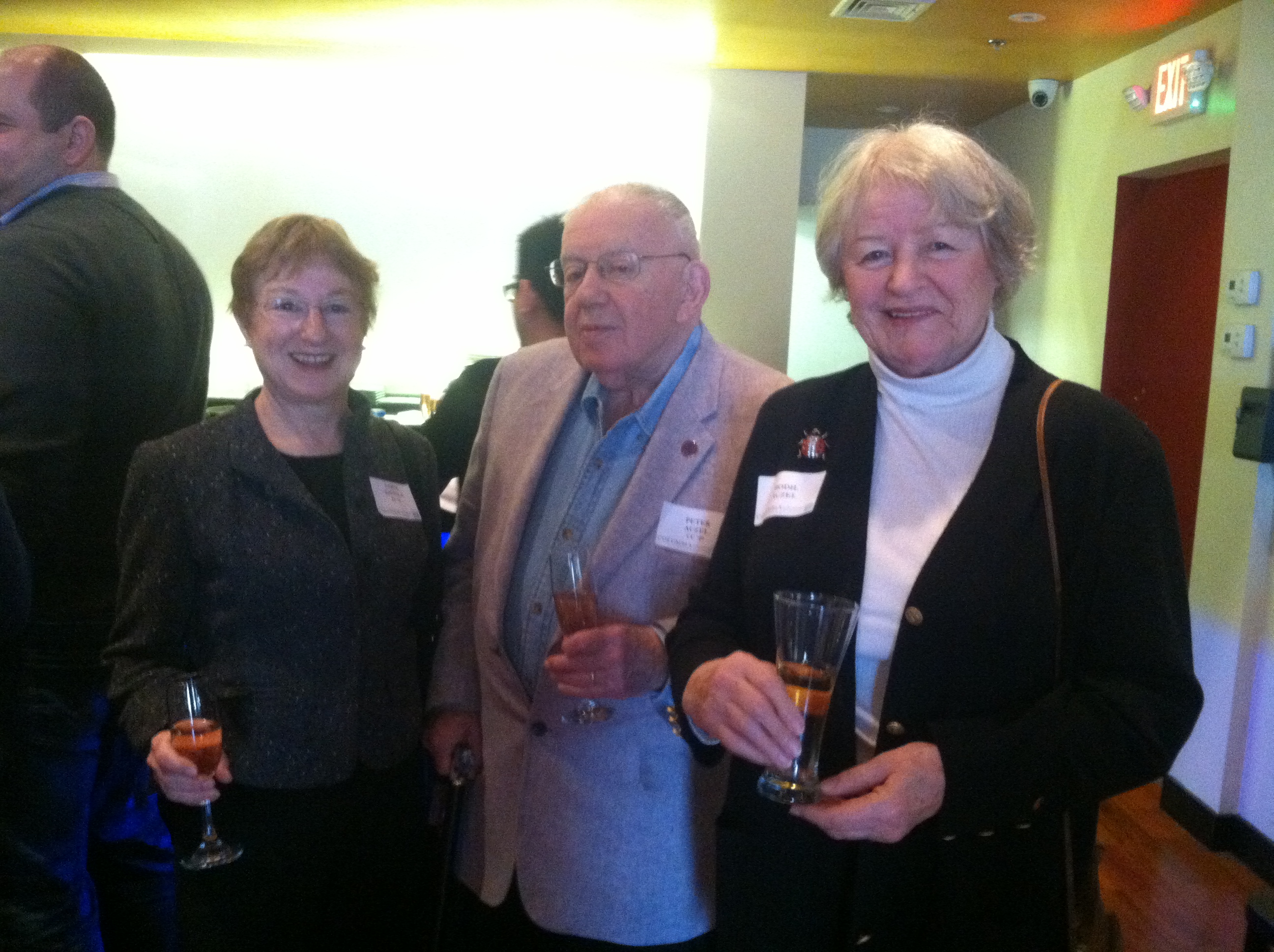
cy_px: 476
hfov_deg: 52.7
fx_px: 1286
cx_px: 637
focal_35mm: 35
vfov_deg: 40.6
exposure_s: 1/15
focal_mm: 3.85
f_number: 2.8
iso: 640
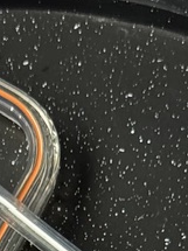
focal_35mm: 286
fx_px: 2073
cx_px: -102
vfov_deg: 6.5
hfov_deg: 5.1
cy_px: 629
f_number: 1.78
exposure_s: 1/425
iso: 160
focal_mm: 6.76
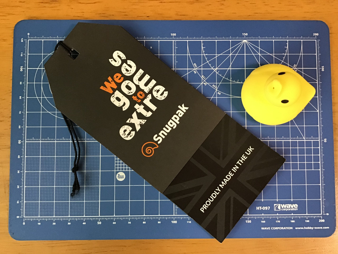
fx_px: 303
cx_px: 169
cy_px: 127
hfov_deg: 58.4
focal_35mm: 31
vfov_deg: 45.4
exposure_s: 1/30
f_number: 2.4
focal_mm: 3.3
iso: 160
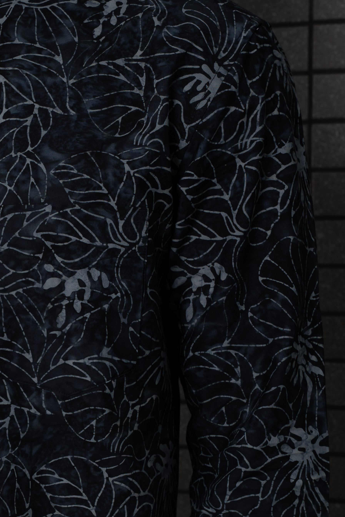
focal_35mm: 120
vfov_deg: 17.0
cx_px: -9
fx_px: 1725
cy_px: 345
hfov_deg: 11.3
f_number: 8
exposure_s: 1/125
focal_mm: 53.9
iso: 160
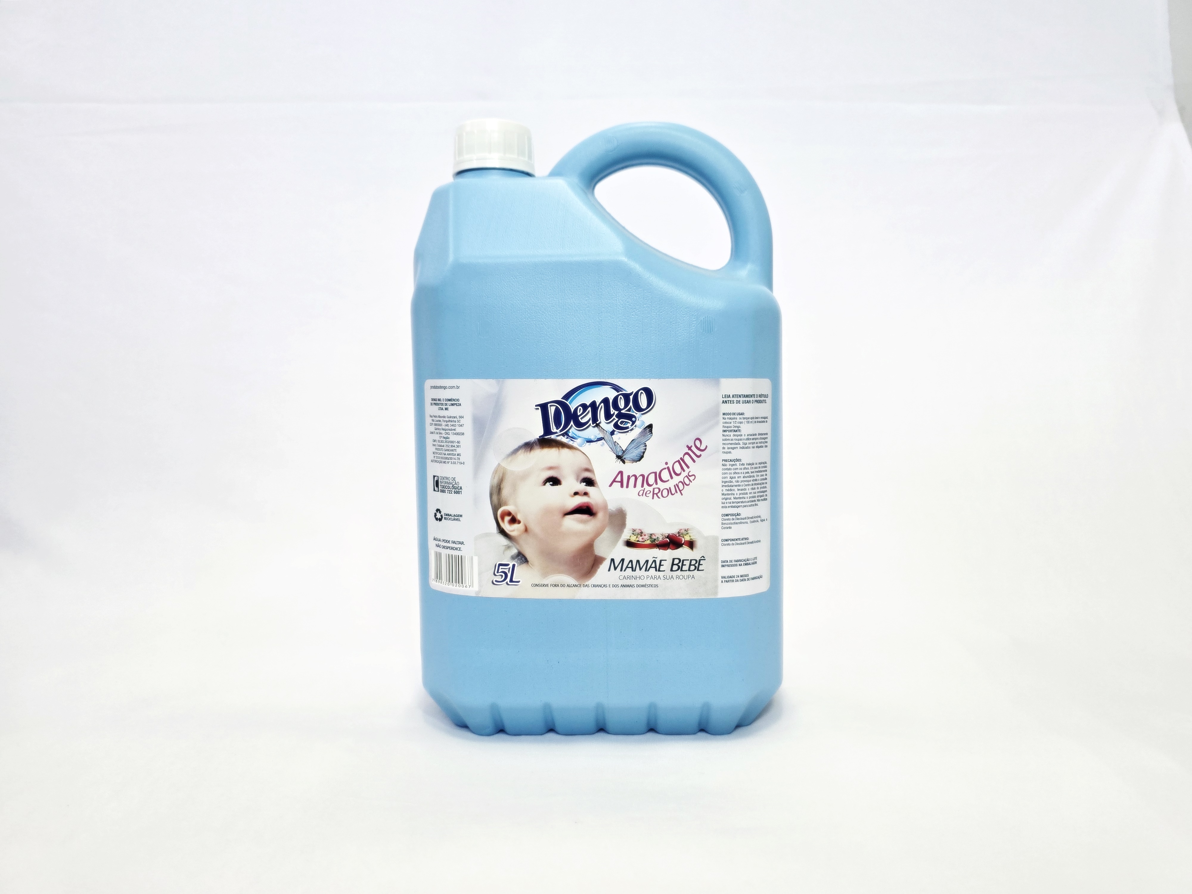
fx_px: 792
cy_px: 447
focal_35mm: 23
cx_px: 596
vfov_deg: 58.9
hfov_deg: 73.9
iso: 160
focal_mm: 6.3
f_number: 1.7
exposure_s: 1/120
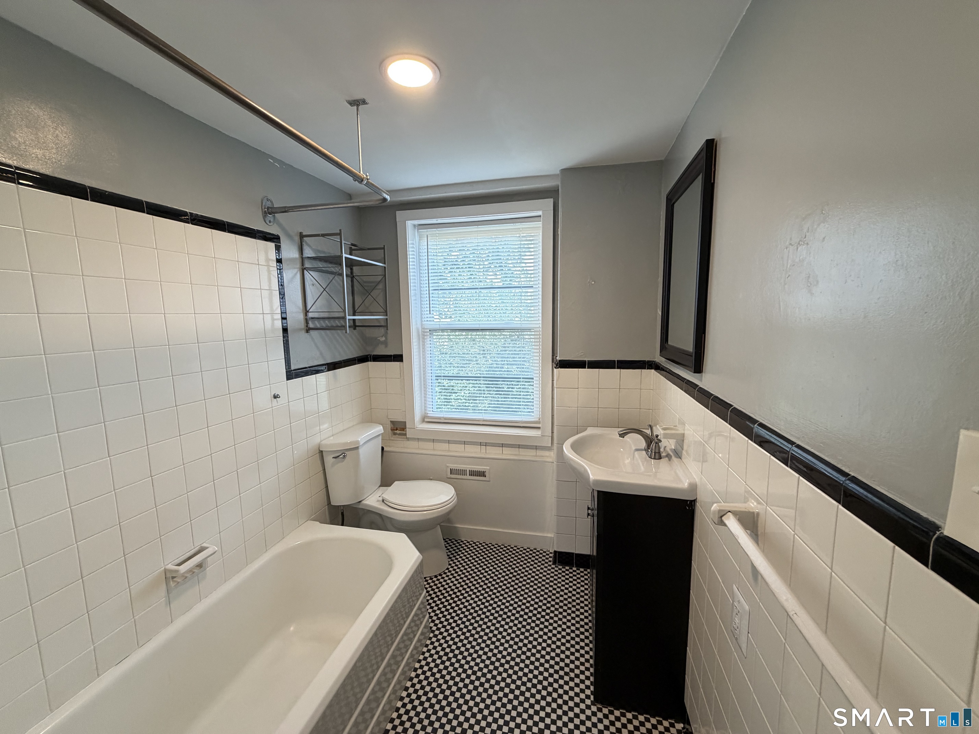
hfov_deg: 102.1
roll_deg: +1.5
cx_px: 490
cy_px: 367
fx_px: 396
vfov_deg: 85.7
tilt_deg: -7.9
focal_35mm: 14
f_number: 2.2
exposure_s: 1/120
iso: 200
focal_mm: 2.22
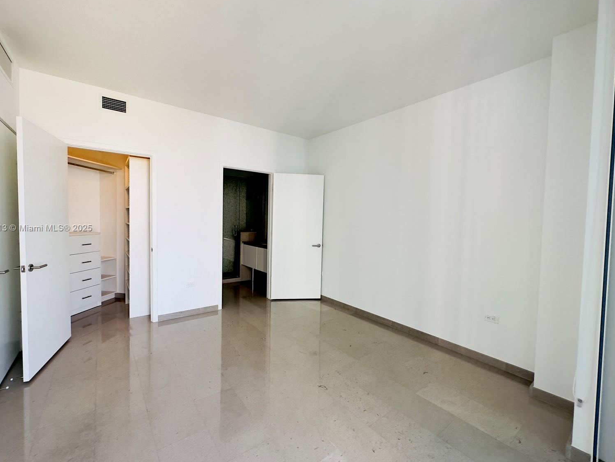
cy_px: 229
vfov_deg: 81.8
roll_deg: -1.6
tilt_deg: -2.5
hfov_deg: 98.1
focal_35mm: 15
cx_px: 290
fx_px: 267
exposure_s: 1/183
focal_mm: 2.22
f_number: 2.2
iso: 40
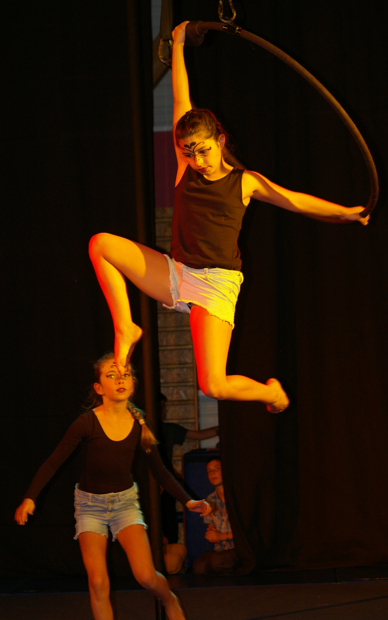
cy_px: 310
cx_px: 183
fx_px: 1810
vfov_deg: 19.5
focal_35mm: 107
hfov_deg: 12.2
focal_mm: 70
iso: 400
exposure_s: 1/90
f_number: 4.5
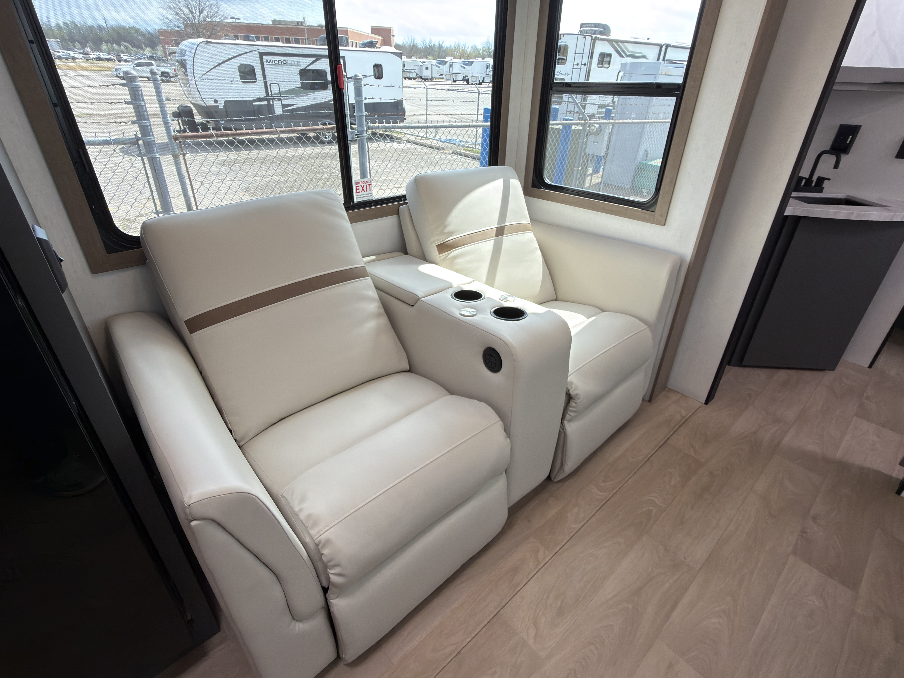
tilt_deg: -30.1
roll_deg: -3.2
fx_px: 444
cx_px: 455
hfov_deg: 91.0
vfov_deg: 74.7
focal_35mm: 17
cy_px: 331
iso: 50
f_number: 2.2
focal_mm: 2.22
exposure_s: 1/121
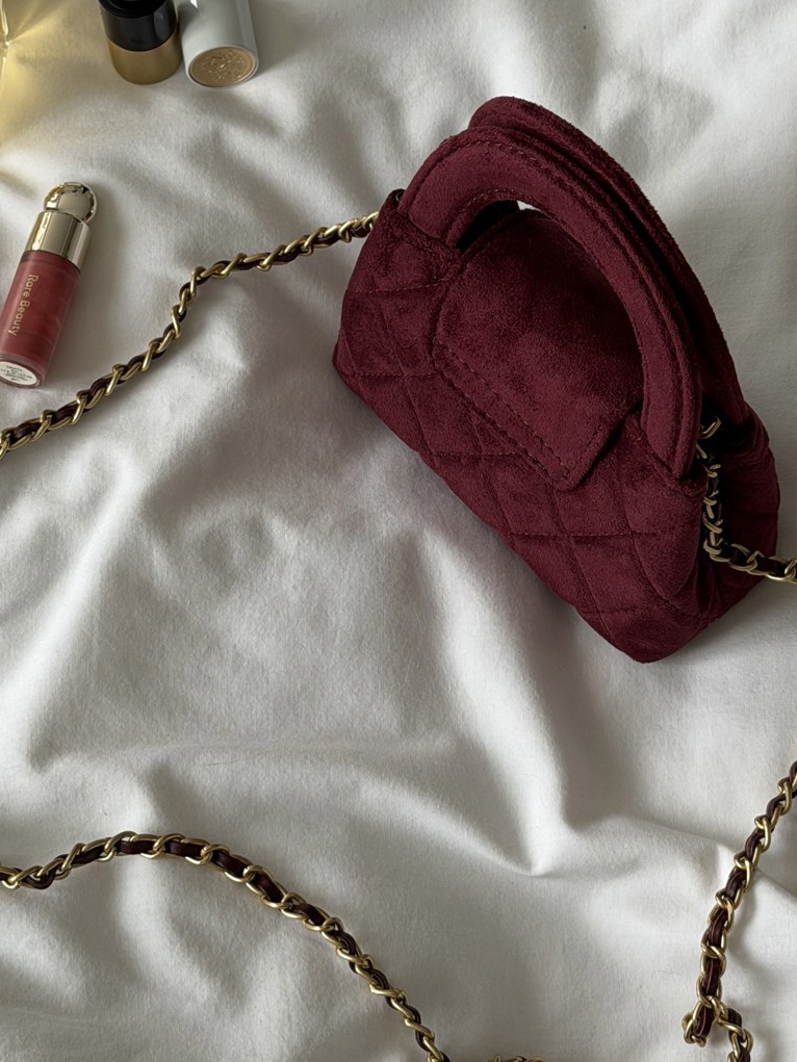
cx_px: 432
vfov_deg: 20.9
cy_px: 489
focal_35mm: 94
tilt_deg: -68.9
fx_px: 2885
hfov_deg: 15.7
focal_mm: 6.76
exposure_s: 1/122
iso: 64
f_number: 1.78
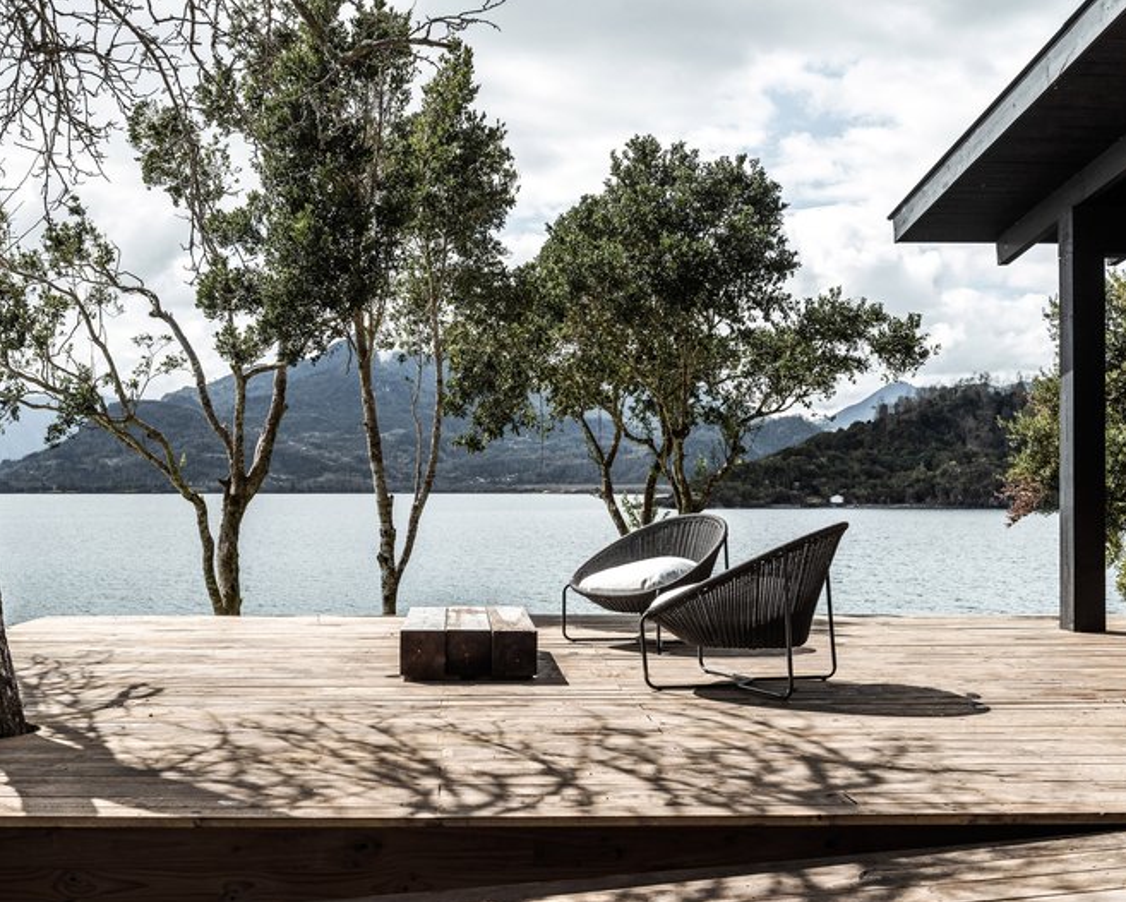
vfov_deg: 37.4
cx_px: 492
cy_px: 451
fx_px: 1333
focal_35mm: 40
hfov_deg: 45.7
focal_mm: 35
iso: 320
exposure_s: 1/500
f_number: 7.1
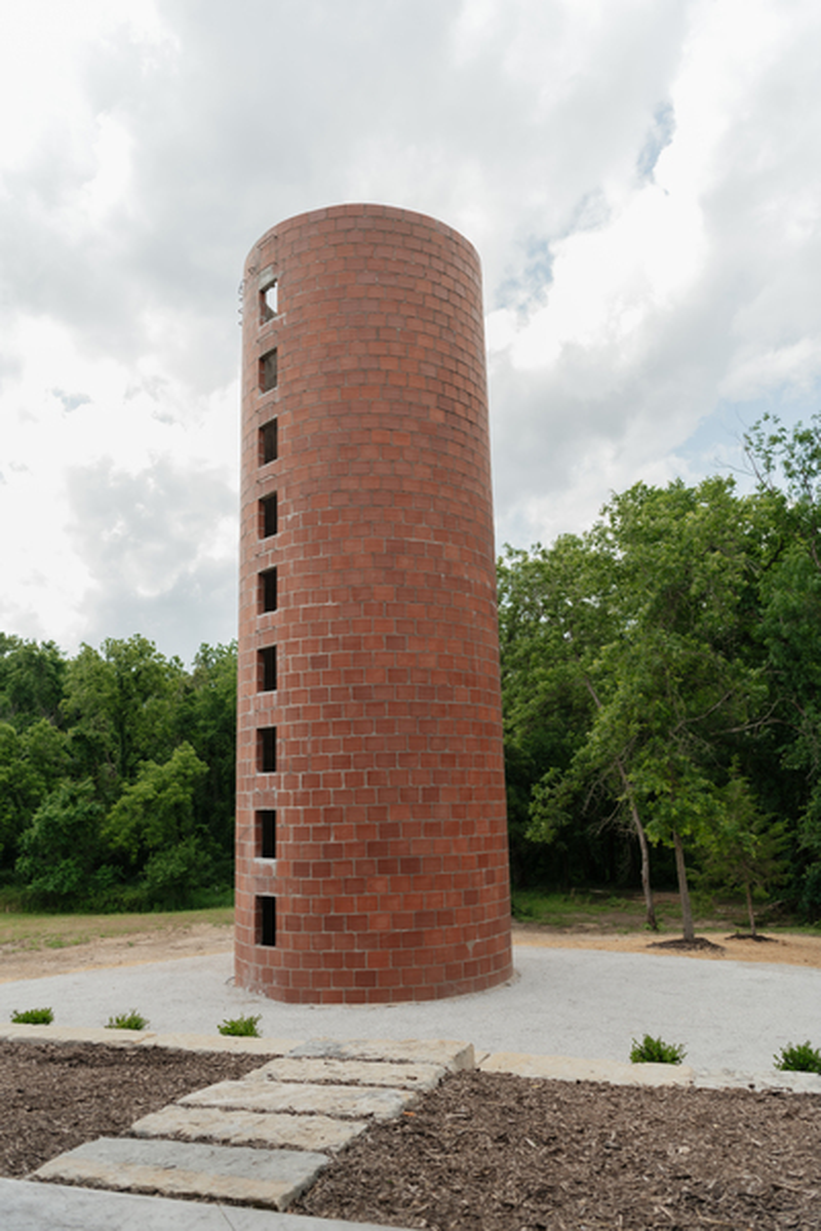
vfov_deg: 69.4
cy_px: 616
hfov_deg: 49.6
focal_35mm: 26
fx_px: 889
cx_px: 410
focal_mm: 26
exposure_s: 1/800
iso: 100
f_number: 2.8
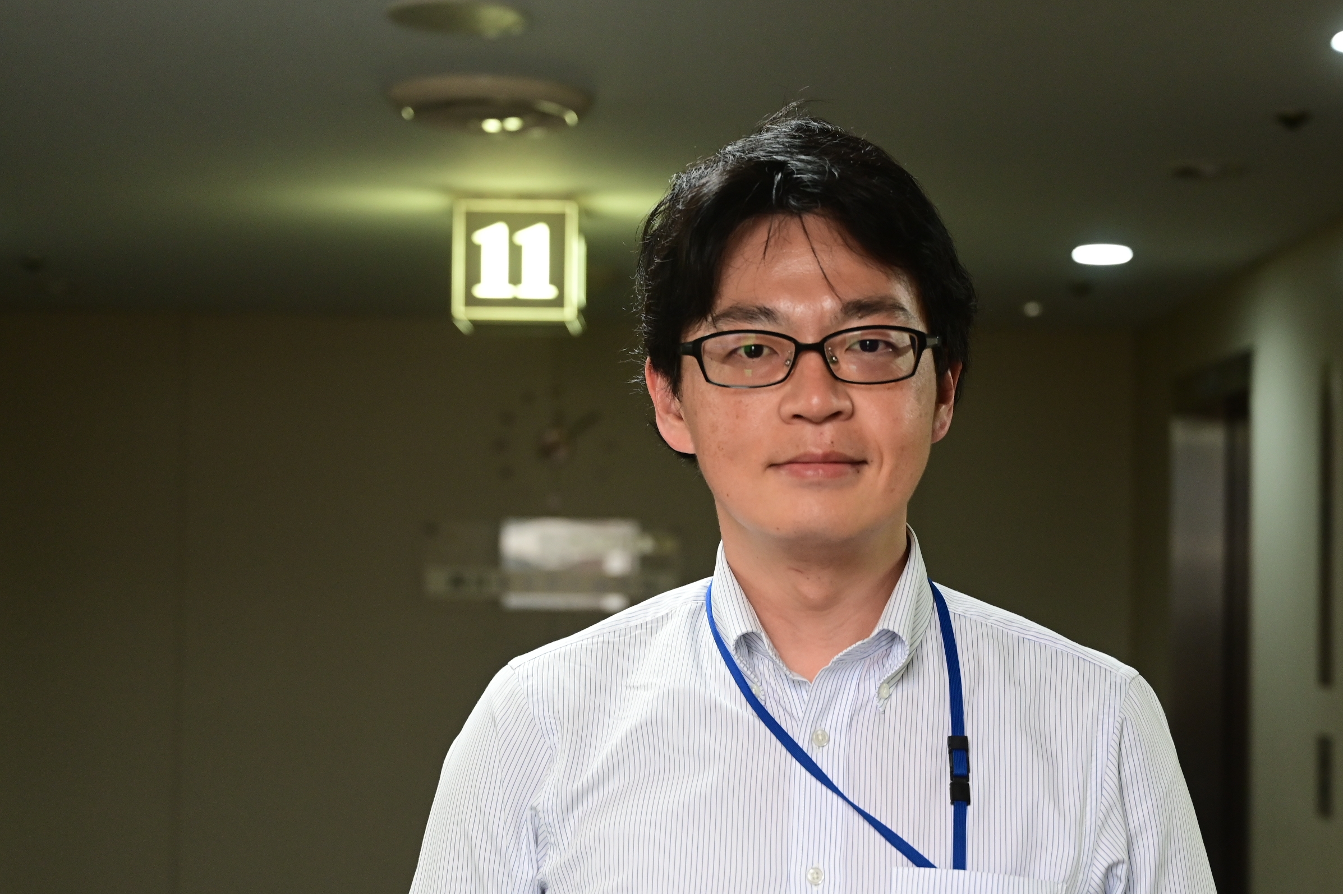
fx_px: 1902
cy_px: 447
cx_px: 672
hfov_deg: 38.9
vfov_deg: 26.5
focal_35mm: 51
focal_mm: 51
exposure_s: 1/80
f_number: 4
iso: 1600
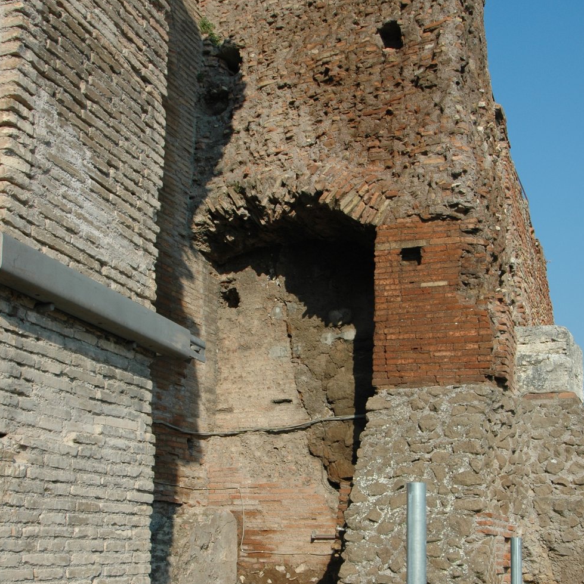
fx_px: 897
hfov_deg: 36.1
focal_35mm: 47
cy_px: 427
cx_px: 295
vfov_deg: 35.4
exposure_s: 1/320
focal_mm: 24
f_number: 9
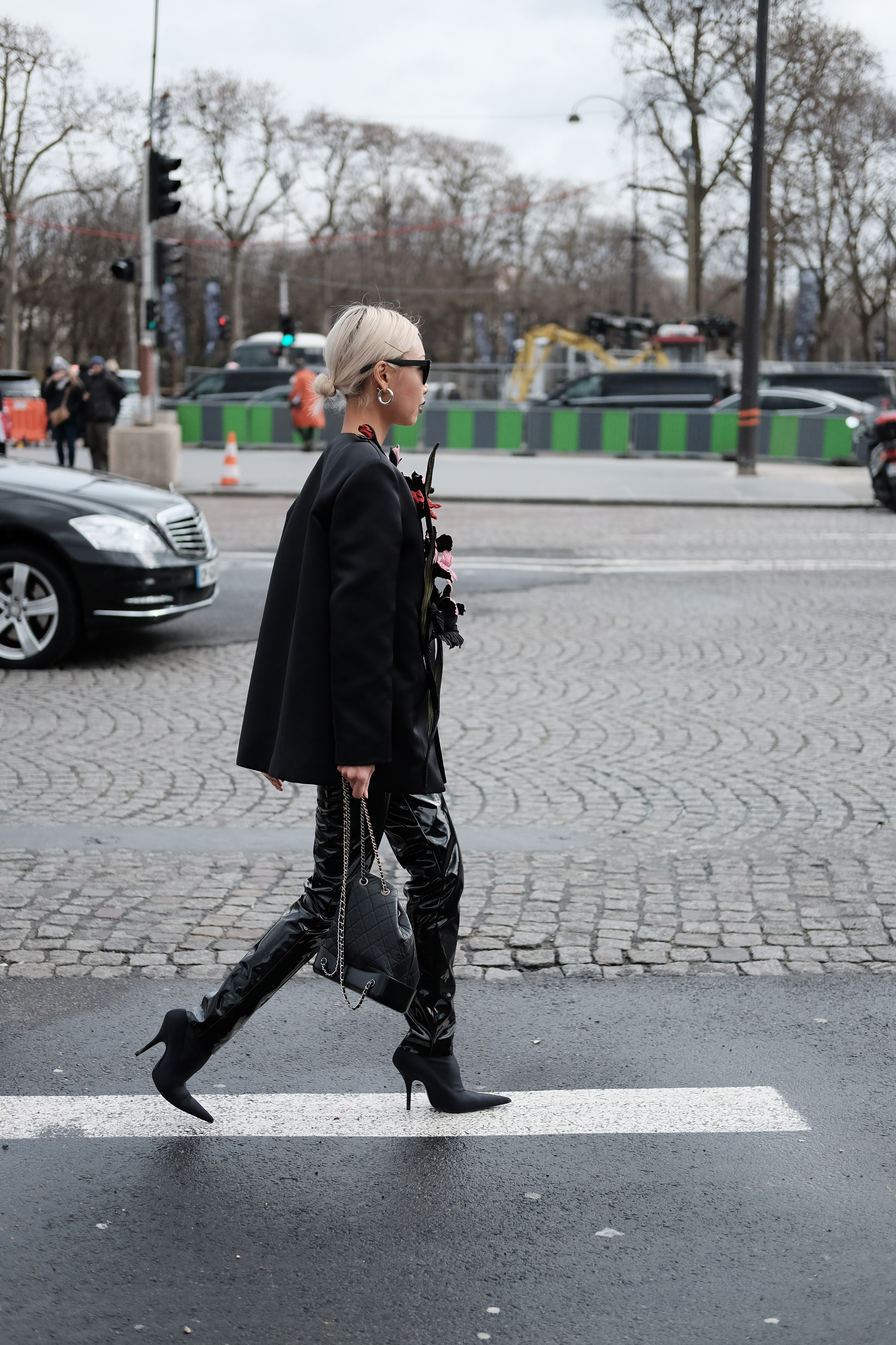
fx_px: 1979
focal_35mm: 53
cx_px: 448
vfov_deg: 37.5
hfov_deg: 25.5
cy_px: 672
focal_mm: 35
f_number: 2
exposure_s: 1/8000
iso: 800
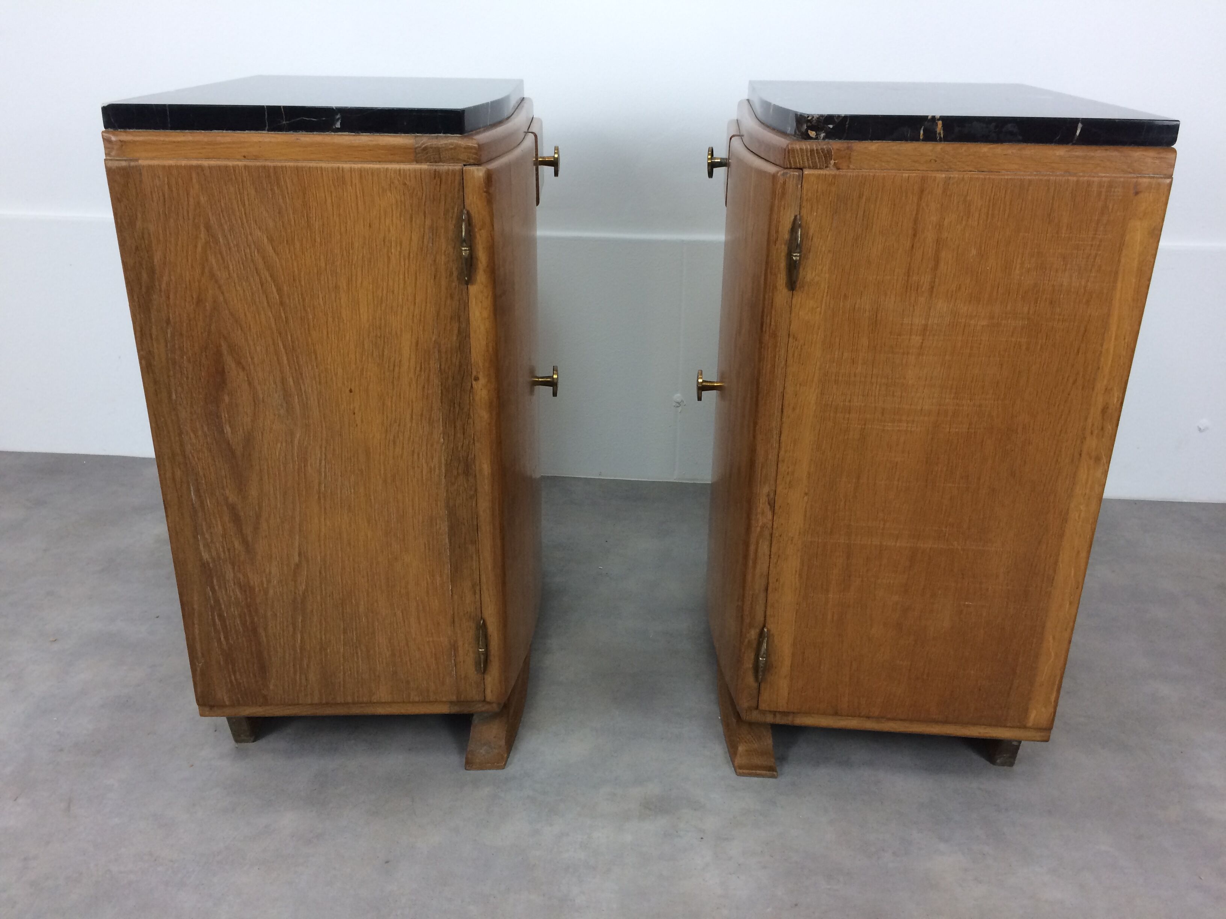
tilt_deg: -23.3
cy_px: 460
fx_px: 1027
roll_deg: -0.9
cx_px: 613
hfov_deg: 61.7
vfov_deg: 48.2
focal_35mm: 29
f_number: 2.2
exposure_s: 1/33
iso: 64
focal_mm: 4.15
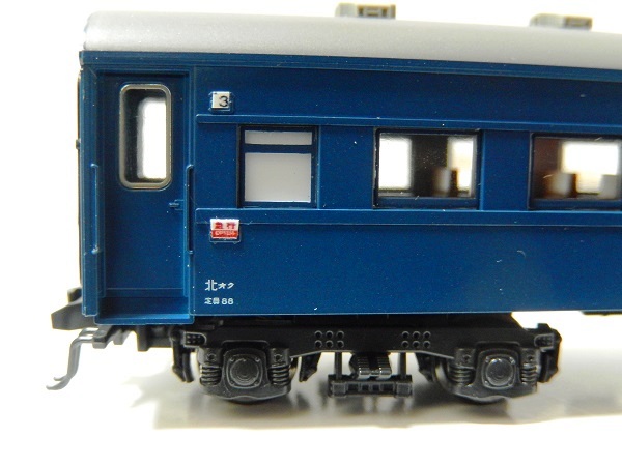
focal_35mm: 45
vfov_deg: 32.2
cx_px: 311
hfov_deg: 42.1
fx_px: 809
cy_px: 233
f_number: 4.3
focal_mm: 8.1
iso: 800
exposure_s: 1/3
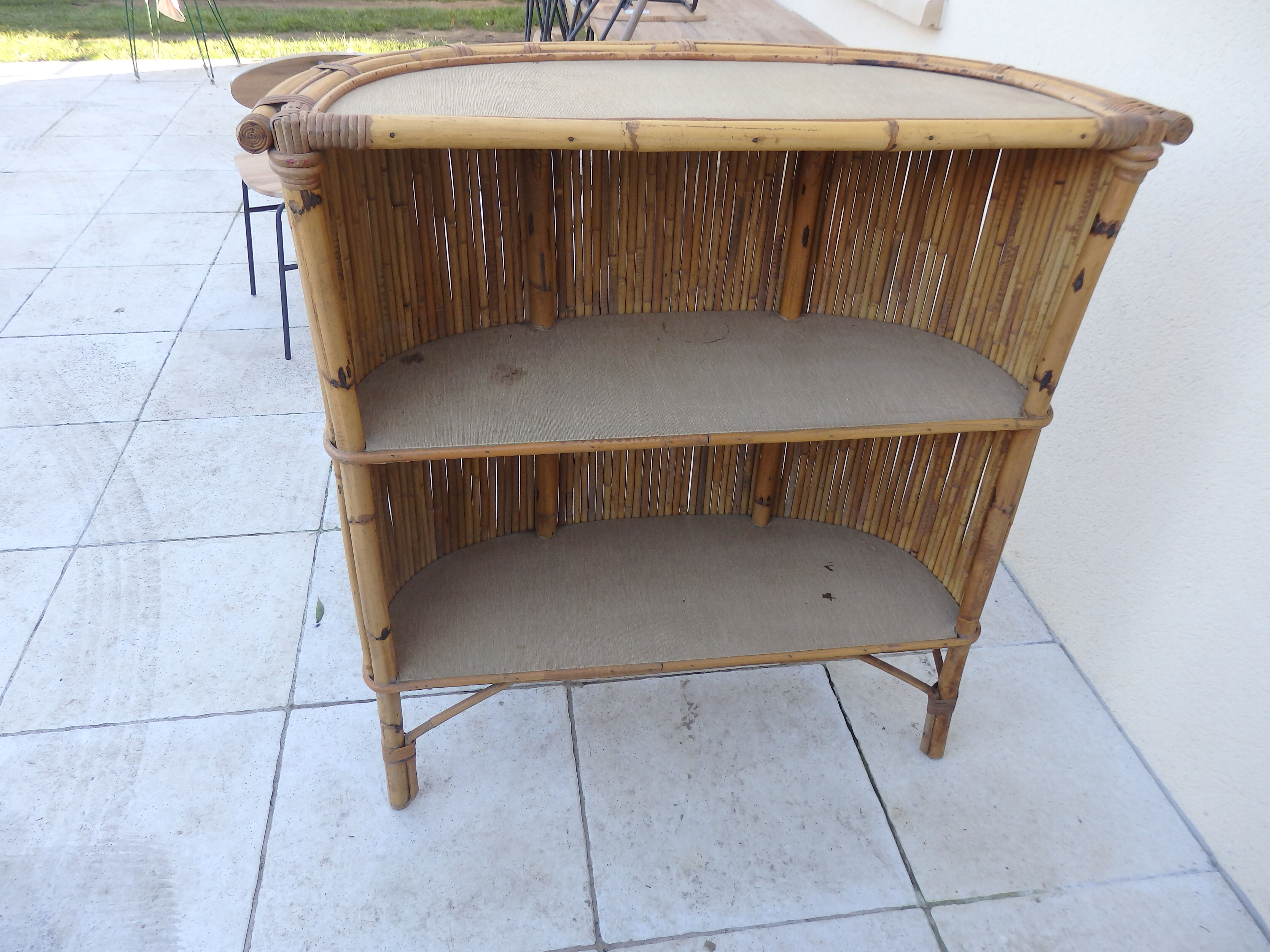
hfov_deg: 69.4
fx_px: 917
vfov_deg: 54.9
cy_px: 476
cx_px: 635
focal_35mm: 25
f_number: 3
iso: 125
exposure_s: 1/80
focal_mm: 4.5
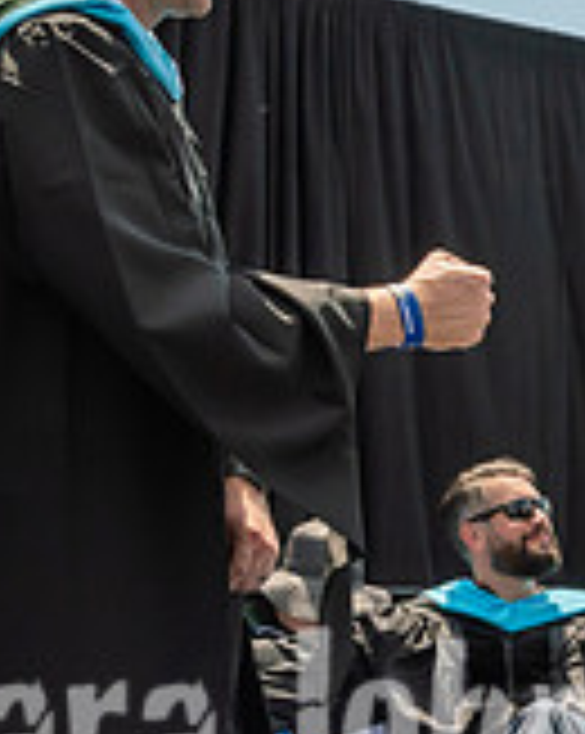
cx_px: 1073
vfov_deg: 16.3
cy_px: 519
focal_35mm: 118
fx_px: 2559
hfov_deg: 12.0
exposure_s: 1/800
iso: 200
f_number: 7.1
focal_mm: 19
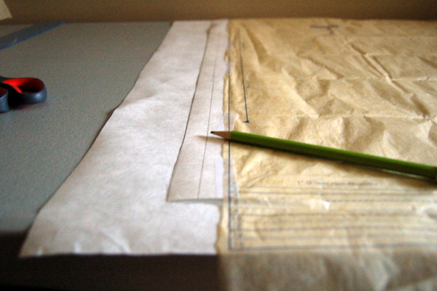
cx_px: 218
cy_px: 146
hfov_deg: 57.3
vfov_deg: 39.9
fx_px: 400
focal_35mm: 33
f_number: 3.8
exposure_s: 1/60
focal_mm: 22
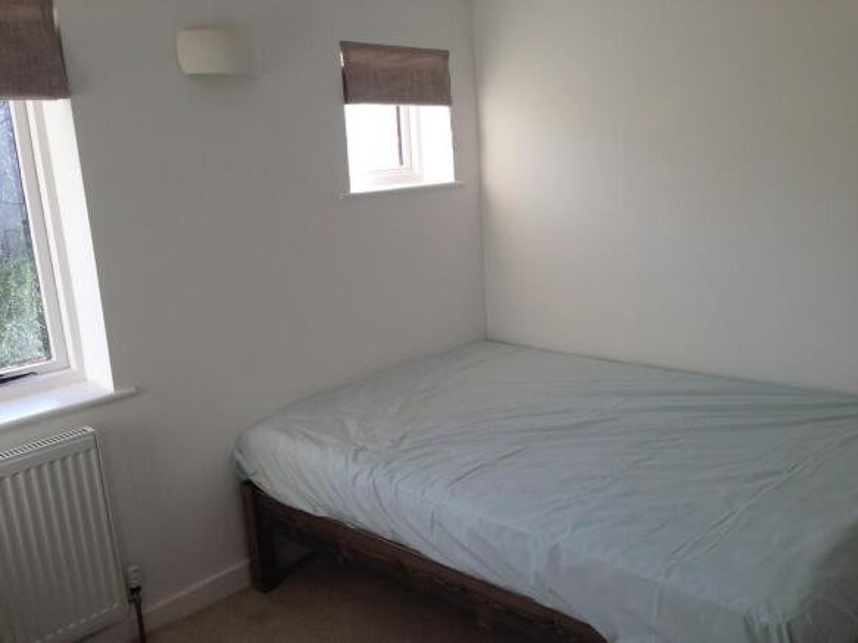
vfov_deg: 42.9
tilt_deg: -11.9
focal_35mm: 33
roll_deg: +3.7
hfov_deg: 55.4
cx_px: 429
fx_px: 818
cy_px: 322
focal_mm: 4.12
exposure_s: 1/155
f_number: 2.4
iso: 50
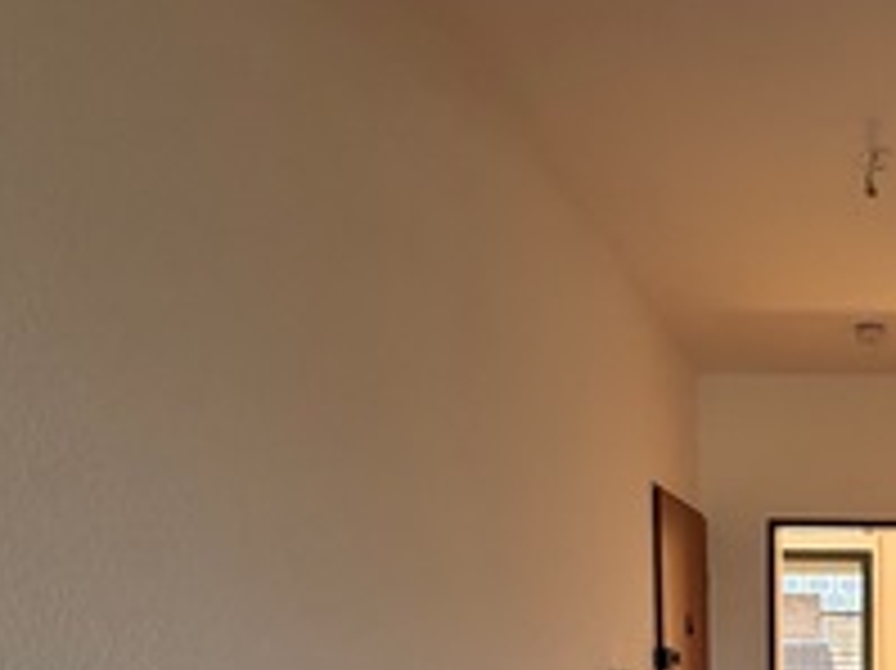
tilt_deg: -8.1
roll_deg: +0.1
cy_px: 836
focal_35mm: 45
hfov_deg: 37.2
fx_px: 1164
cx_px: 919
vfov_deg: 27.6
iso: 100
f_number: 2.2
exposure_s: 1/121
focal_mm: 2.22
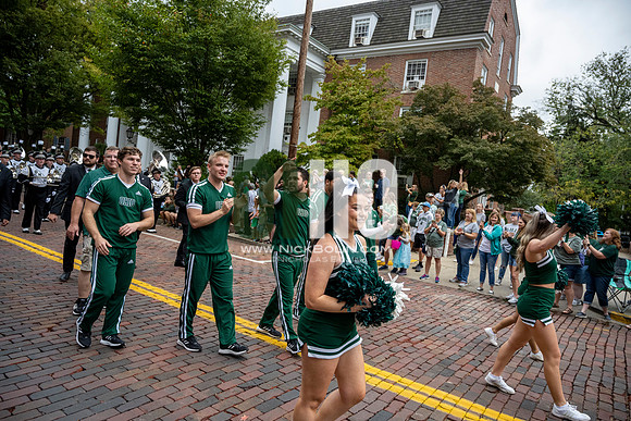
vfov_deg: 53.2
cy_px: 210
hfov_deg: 73.7
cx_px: 316
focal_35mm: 24
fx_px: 421
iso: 1000
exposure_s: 1/1600
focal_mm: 24
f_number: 4
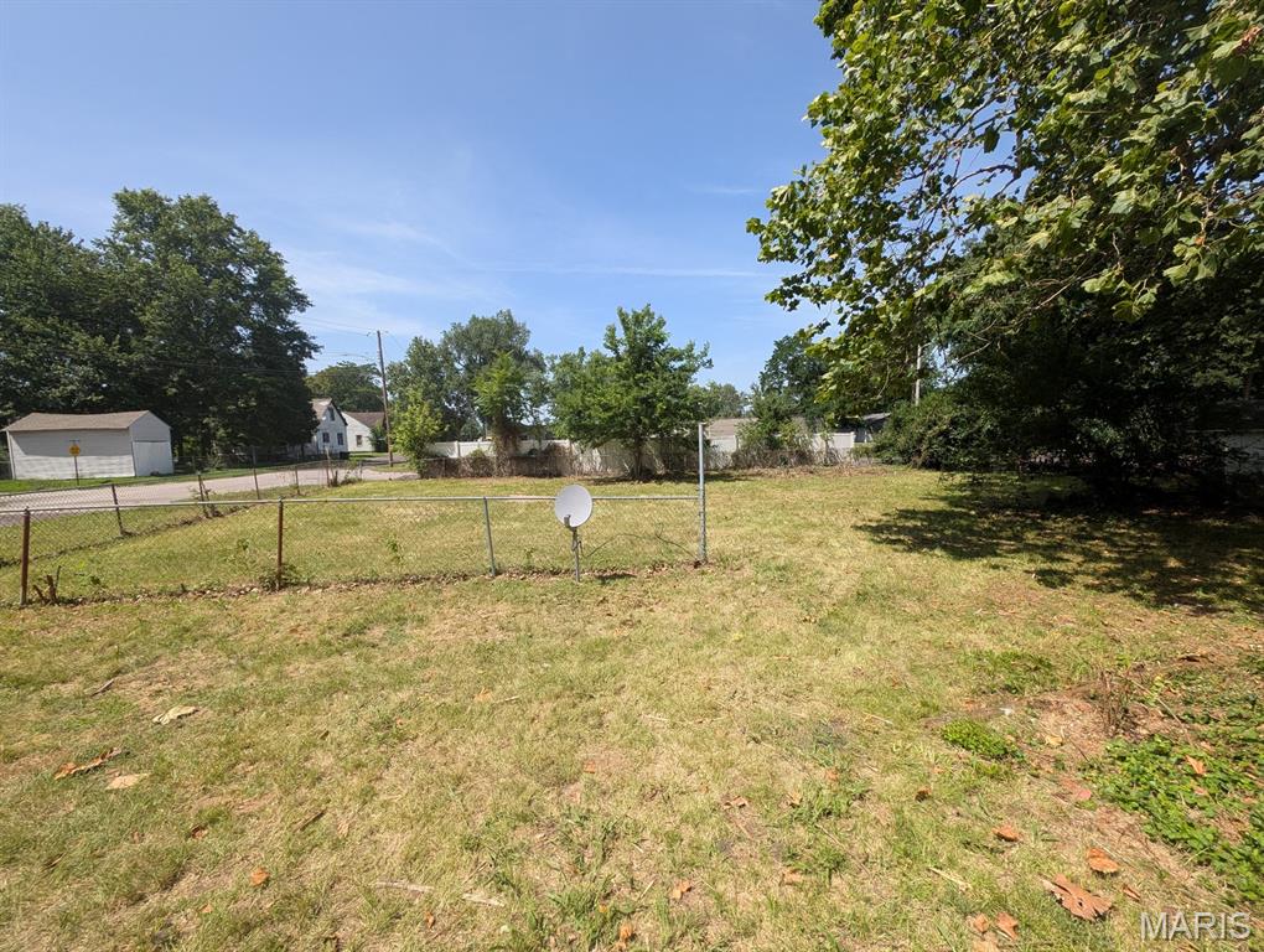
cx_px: 632
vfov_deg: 94.6
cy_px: 476
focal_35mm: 12
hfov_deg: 110.5
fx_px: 439
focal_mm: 2.23
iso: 42
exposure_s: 1/1190
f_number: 1.95
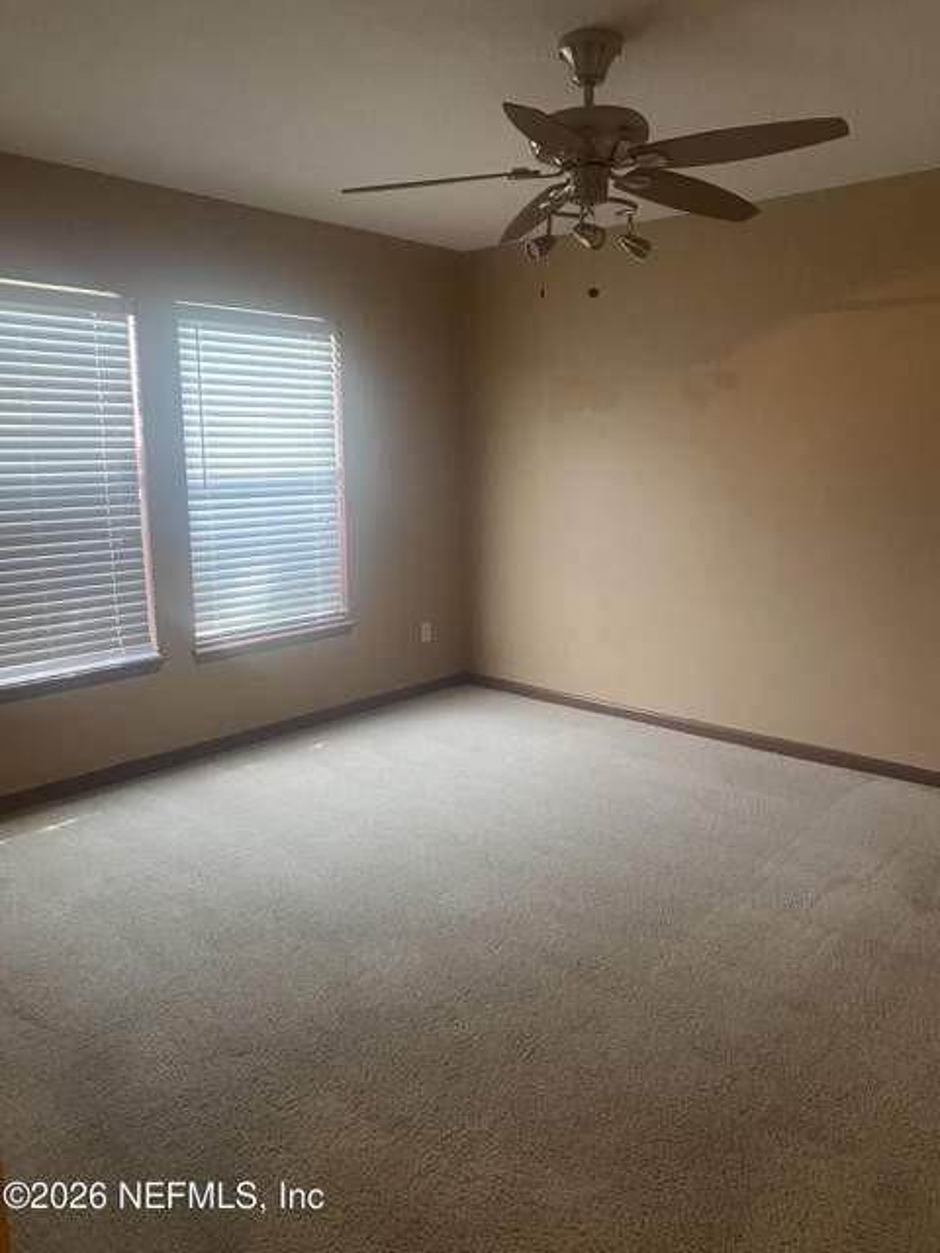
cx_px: 470
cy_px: 626
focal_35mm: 26
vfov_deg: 67.3
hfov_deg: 53.1
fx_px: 941
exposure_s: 1/60
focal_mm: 4.25
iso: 320
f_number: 1.8
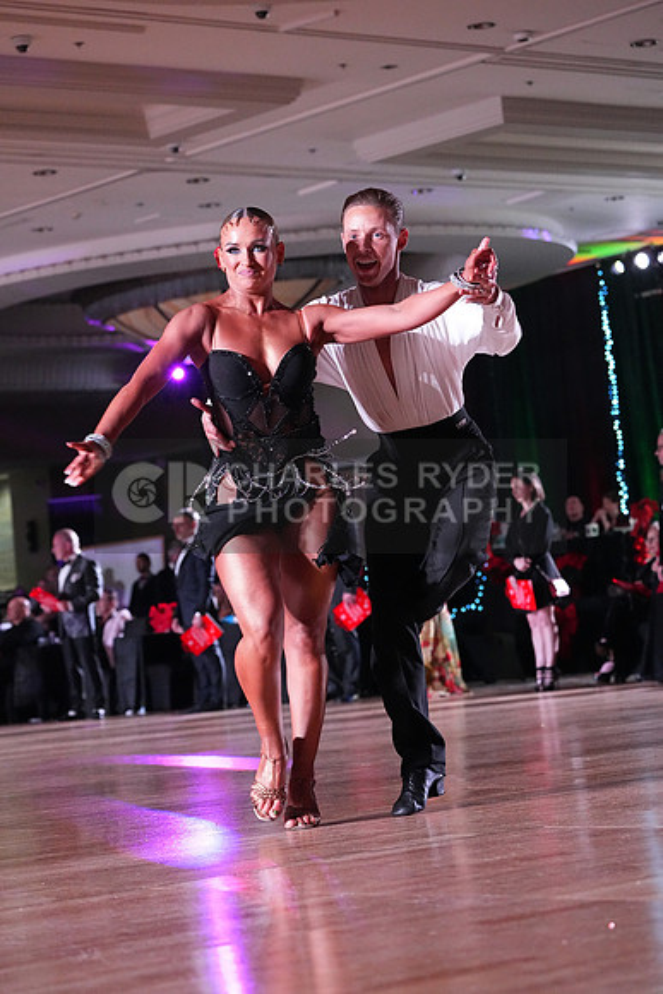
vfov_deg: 21.9
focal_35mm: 93
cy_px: 497
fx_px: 2567
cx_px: 332
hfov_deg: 14.7
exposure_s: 1/400
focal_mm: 93
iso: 10000
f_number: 5
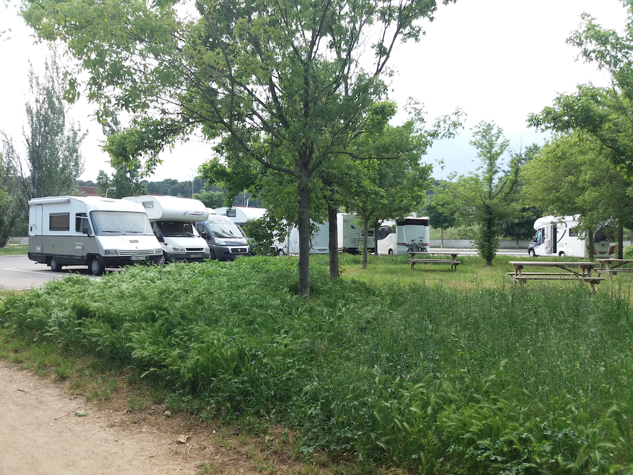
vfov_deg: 49.7
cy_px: 238
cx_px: 316
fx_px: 512
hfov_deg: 63.4
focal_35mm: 28
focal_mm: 3.7
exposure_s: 1/254
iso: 64
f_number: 1.9
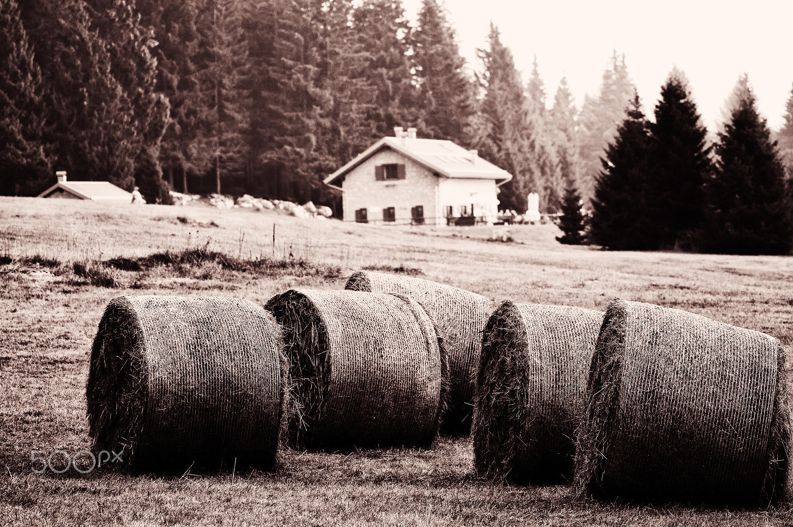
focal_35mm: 180
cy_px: 264
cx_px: 396
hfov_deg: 11.4
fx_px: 3961
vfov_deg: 7.6
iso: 200
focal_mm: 120
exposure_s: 1/400
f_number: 4.5
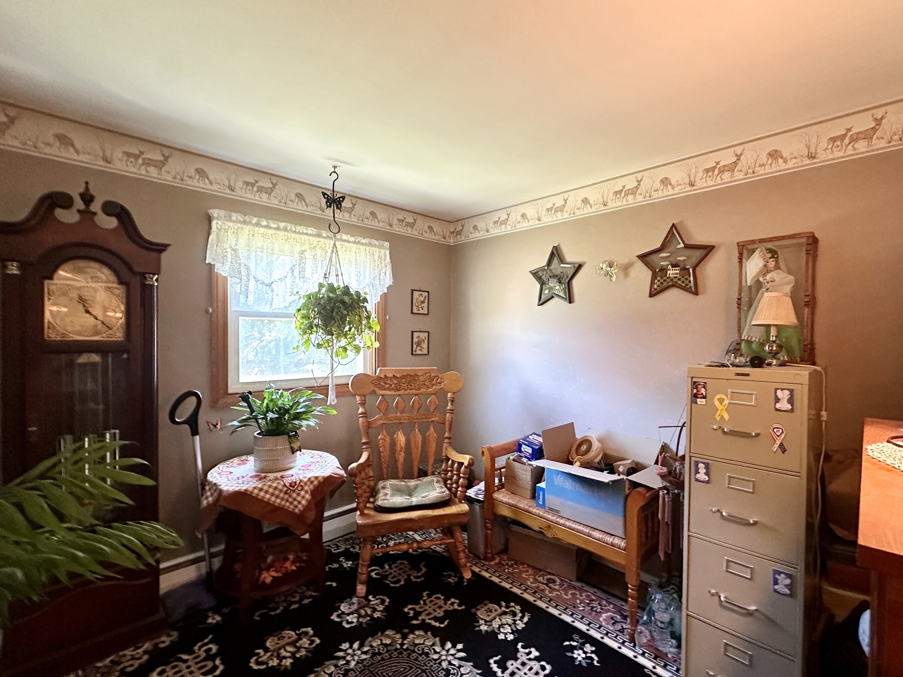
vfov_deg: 78.1
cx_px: 503
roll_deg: -1.0
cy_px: 342
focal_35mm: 16
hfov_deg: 94.1
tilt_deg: -0.6
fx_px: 417
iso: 800
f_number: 2.2
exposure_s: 1/60
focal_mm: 2.22
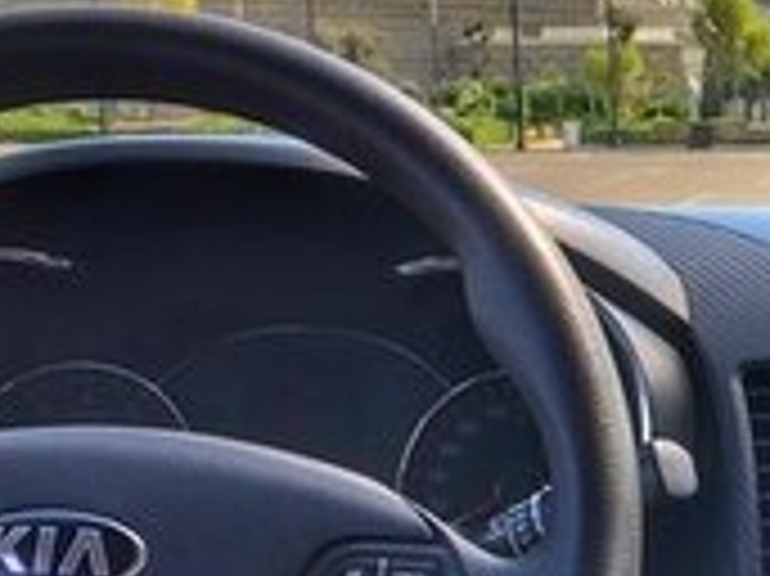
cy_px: 754
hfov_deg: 16.6
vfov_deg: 12.8
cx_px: 1000
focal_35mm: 112
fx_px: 2490
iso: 25
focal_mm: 4.15
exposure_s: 1/394
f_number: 2.2
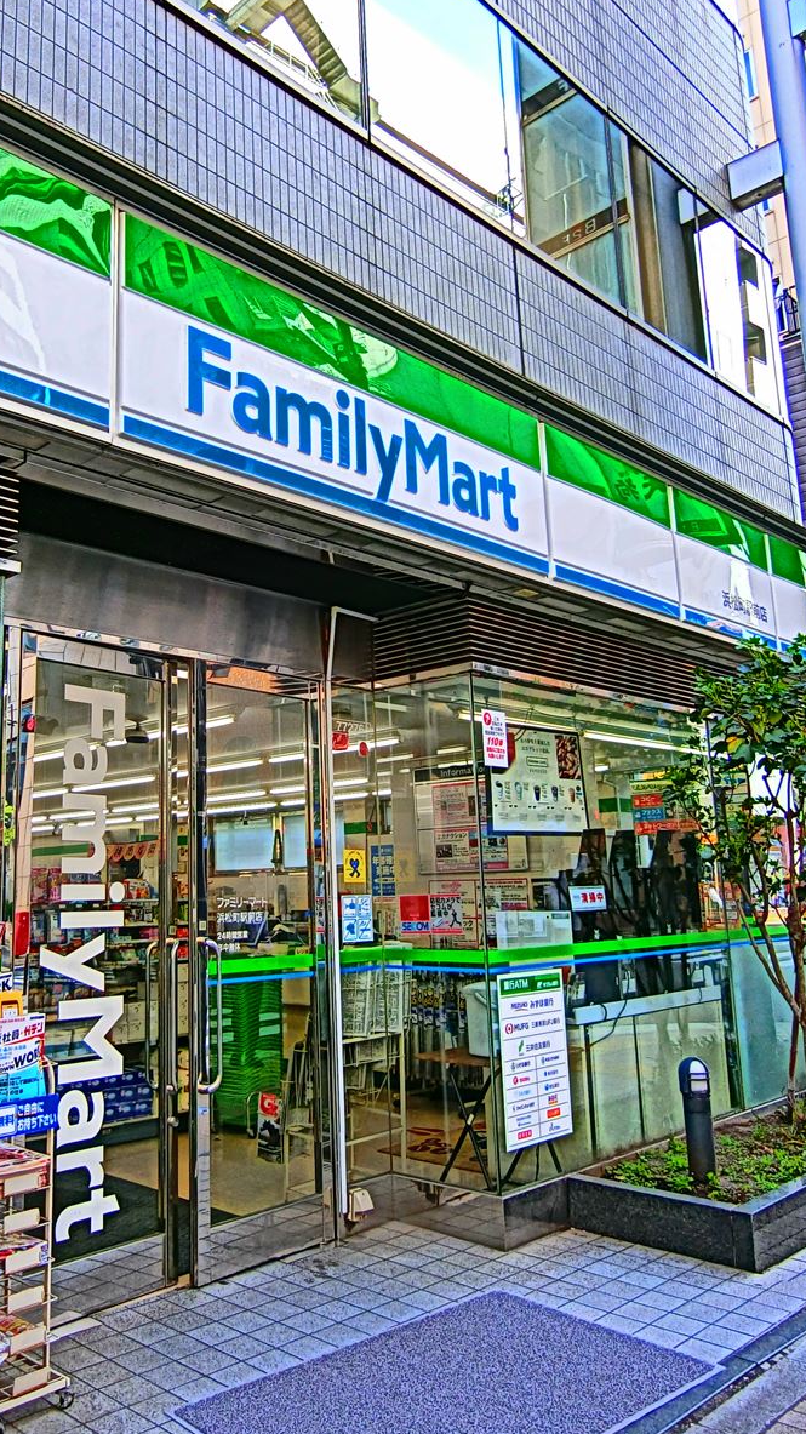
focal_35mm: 28
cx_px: 256
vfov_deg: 67.9
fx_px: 1064
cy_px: 713
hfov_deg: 40.8
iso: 80
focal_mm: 4.06
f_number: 2.7
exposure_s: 1/200
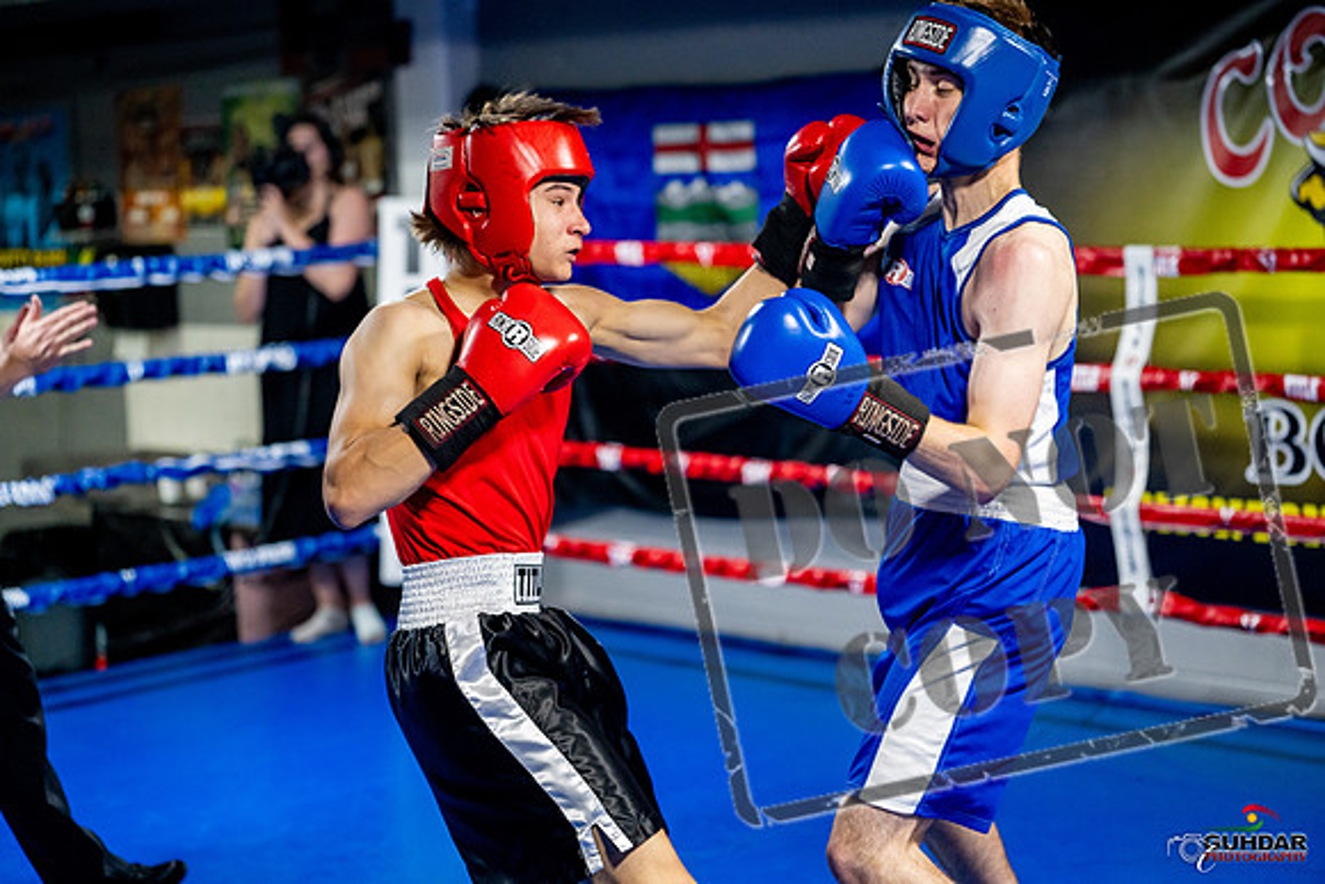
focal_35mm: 65
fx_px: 2393
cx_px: 662
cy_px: 442
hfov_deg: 31.0
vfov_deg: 20.9
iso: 4000
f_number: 2
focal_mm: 65
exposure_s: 1/1000
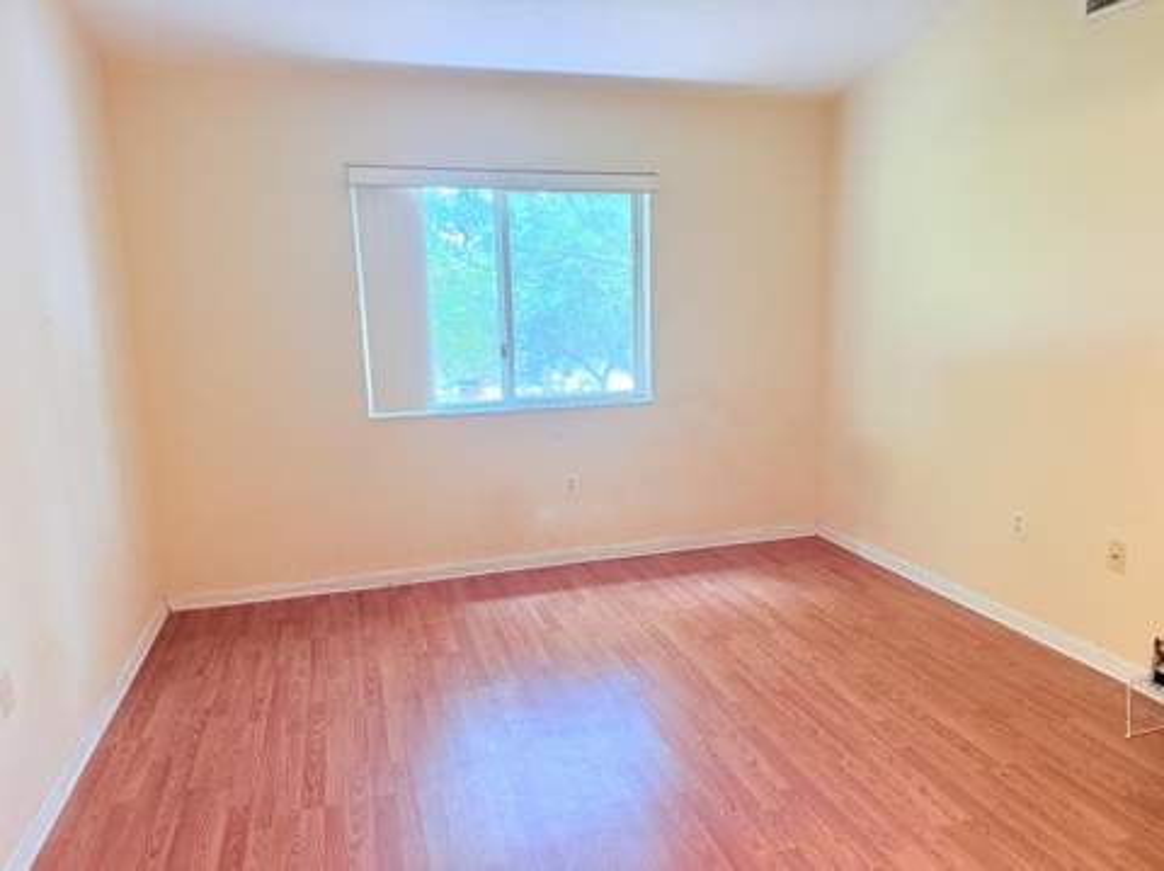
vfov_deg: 56.7
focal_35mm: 24
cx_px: 582
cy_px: 436
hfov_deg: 71.7
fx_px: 806
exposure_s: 1/60
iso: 250
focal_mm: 6.76
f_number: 1.78
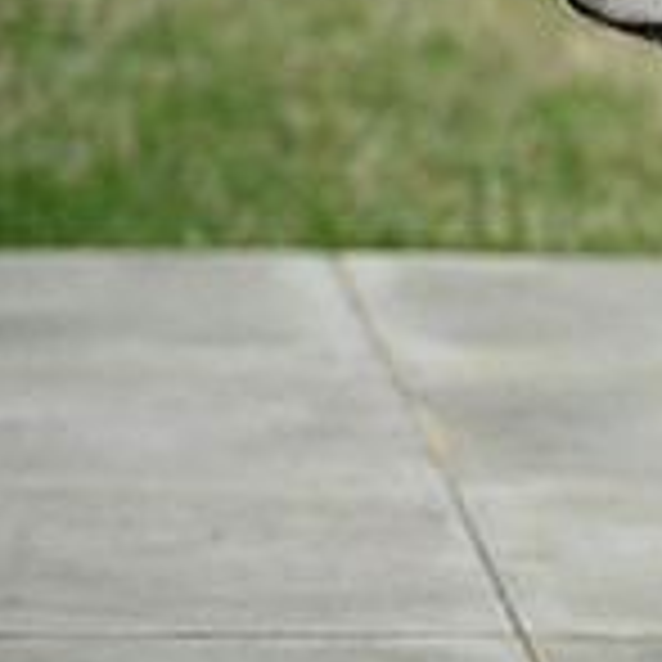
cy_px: 223
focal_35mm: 603
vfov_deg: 2.9
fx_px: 13047
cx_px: 1301
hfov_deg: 2.9
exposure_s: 1/1250
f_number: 4.5
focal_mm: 180
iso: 280
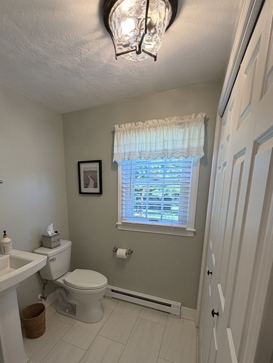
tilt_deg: -12.2
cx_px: 111
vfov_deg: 86.2
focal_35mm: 18
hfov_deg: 71.0
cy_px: 224
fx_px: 189
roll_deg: -0.2
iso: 200
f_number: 2.2
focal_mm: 2.22
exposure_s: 1/120
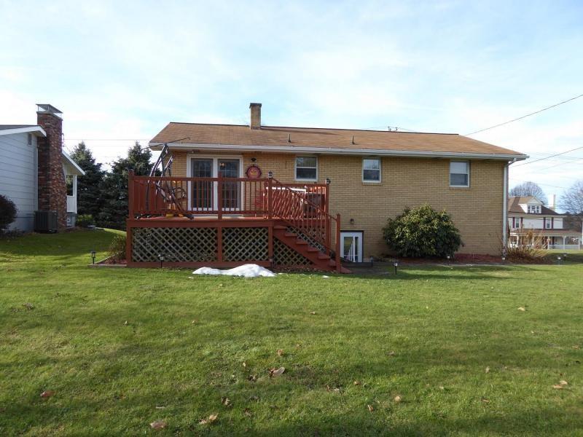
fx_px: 404
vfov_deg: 56.8
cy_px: 218
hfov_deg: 71.6
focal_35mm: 24
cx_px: 292
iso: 100
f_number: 3.3
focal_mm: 4.3
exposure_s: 1/400
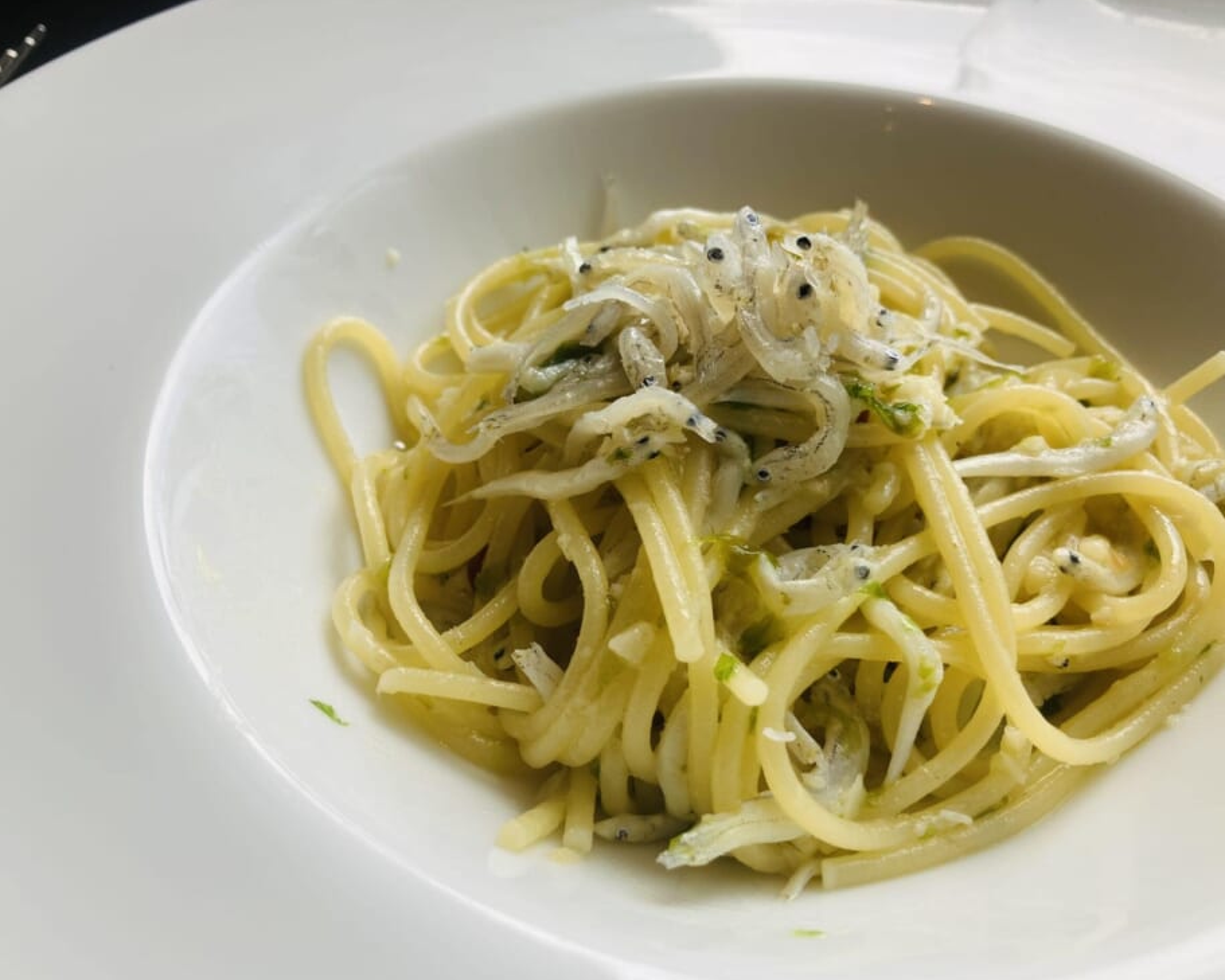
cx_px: 628
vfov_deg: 48.5
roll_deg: +1.7
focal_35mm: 30
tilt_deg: -44.0
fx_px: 1088
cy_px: 500
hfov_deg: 58.8
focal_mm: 3.99
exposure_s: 1/201
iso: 25
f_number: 1.8
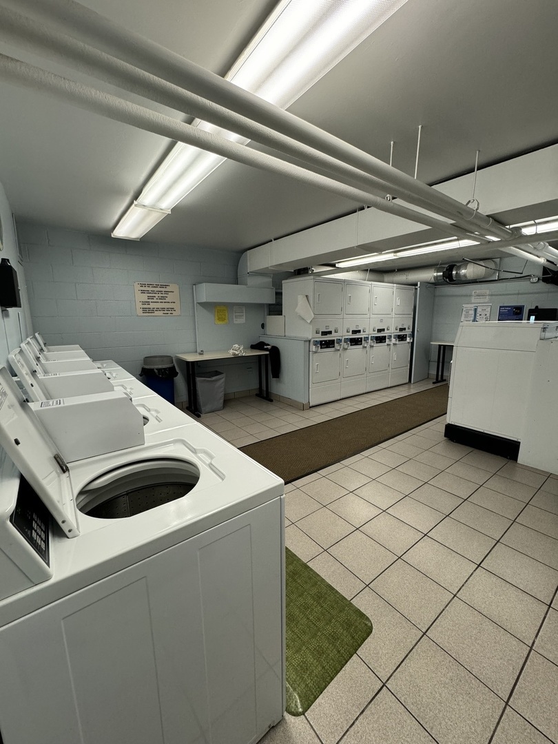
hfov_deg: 85.7
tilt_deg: -10.5
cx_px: 279
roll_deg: +0.9
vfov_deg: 102.1
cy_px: 372
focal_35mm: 14
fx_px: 301
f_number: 2.2
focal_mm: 2.22
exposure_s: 1/120
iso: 200
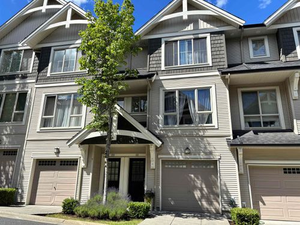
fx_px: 225
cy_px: 112
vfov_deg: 53.1
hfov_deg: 67.3
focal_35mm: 26
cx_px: 150
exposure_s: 1/2778
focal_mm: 5.96
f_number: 1.6
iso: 50
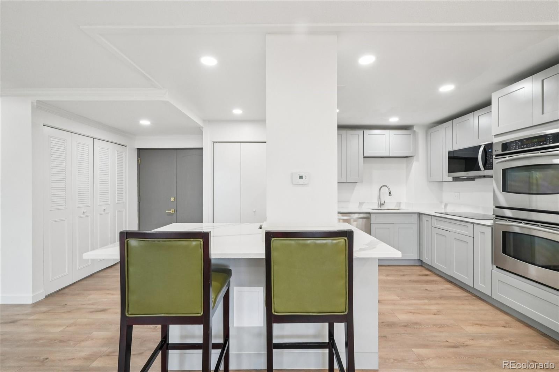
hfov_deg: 100.4
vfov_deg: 77.3
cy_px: 186
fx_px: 233
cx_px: 280
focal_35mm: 15
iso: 800
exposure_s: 1/30
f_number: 8
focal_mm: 10
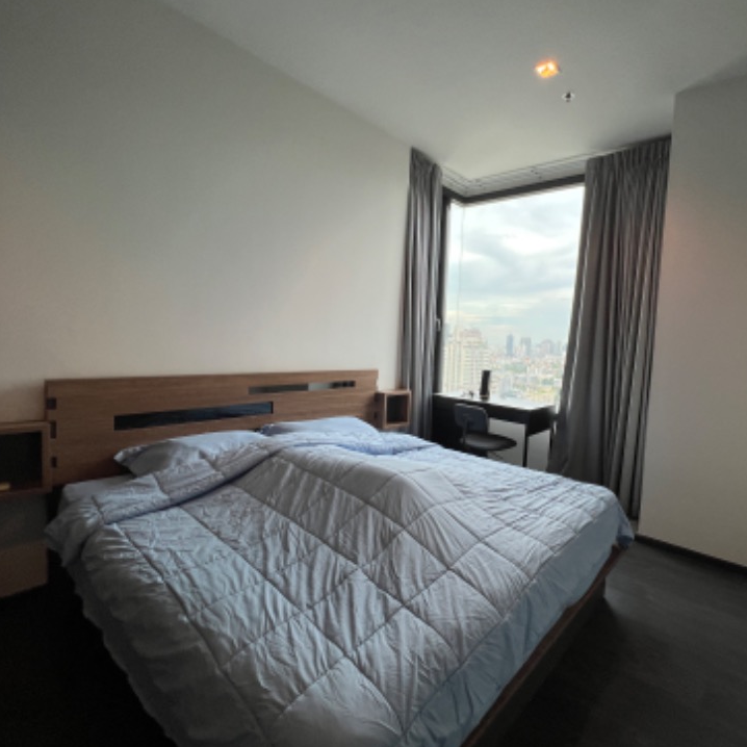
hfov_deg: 85.7
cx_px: 467
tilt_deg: -3.6
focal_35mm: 16
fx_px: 391
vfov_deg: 87.4
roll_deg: -2.7
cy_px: 368
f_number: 1.8
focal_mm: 1.57
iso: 64
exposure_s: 1/122
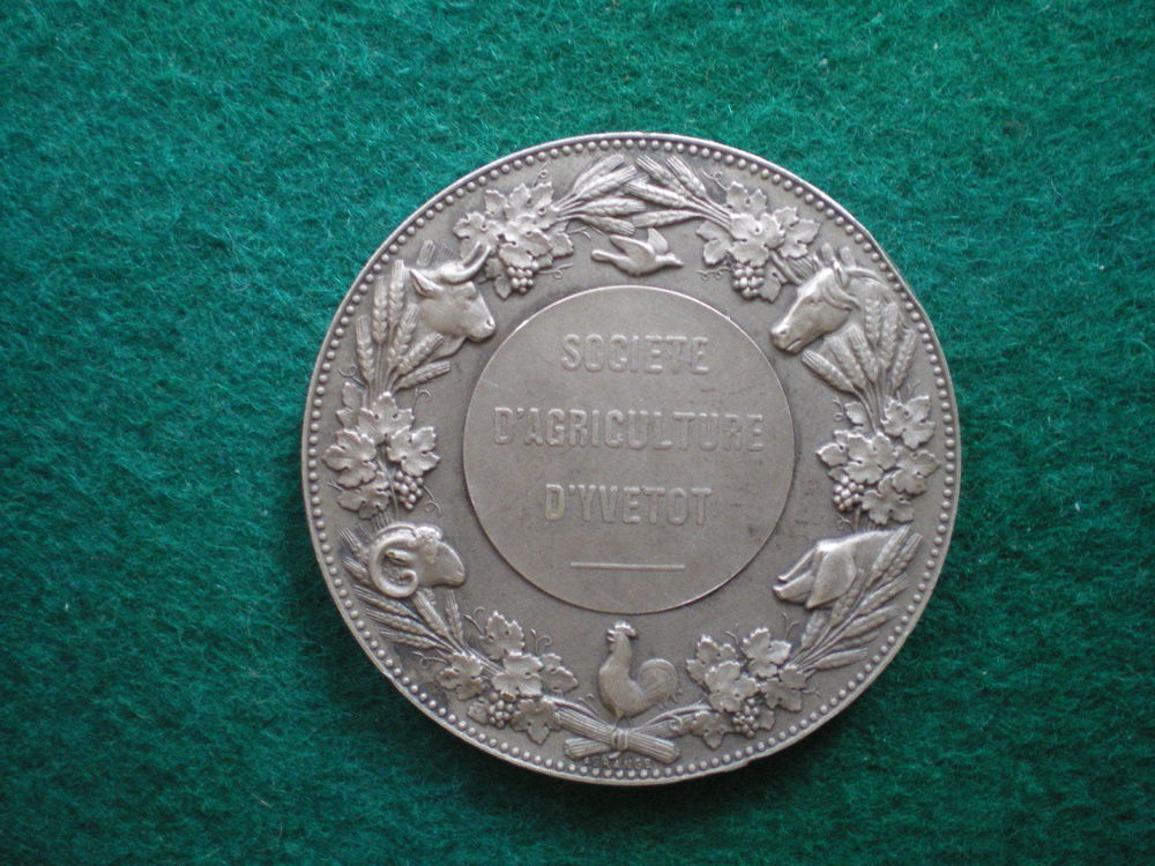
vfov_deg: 37.7
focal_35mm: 38
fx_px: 1268
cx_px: 578
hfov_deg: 49.0
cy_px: 433
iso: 400
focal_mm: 6.3
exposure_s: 1/25
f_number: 3.1
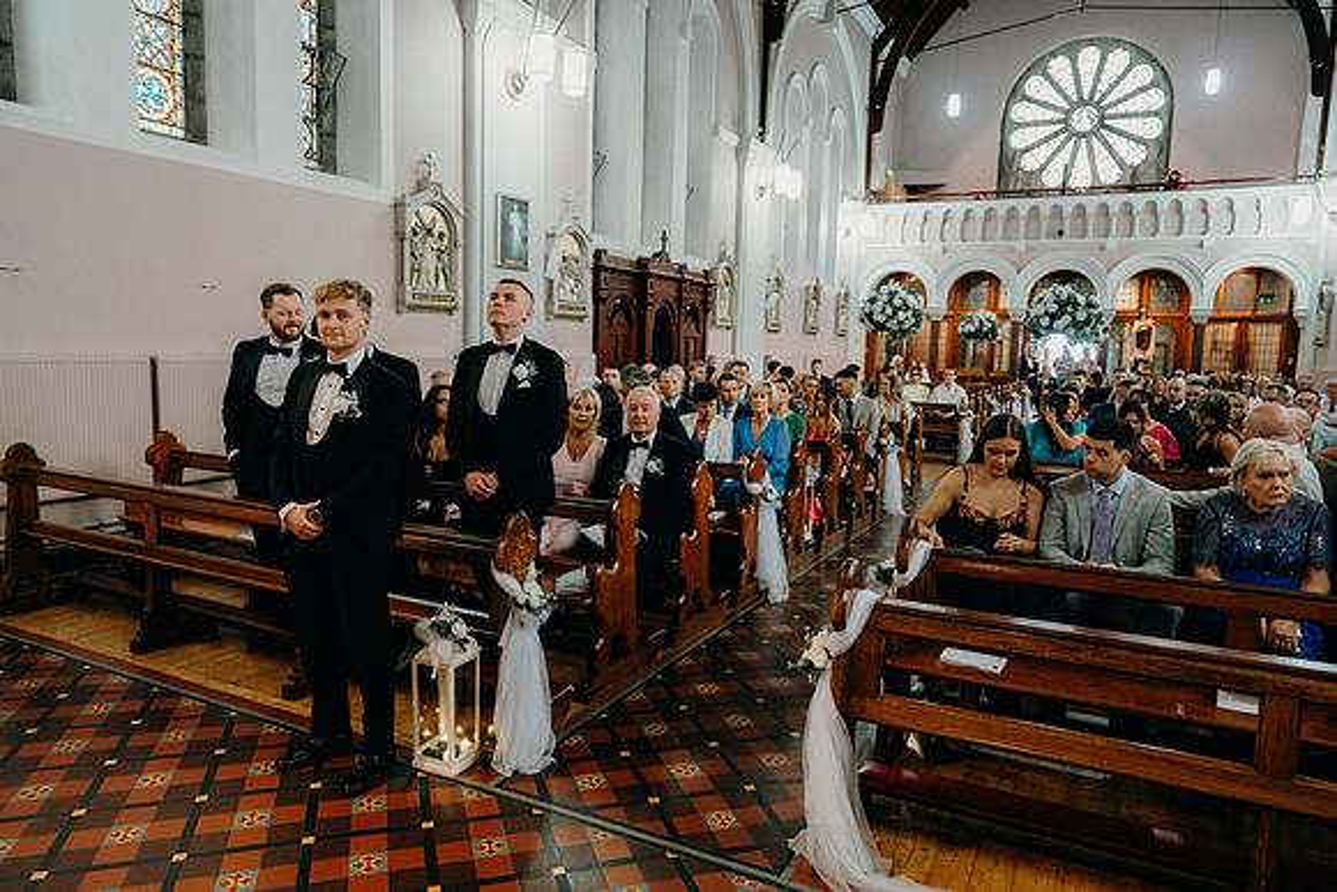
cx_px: 668
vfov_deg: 53.2
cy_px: 446
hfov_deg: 73.7
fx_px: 892
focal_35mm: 24
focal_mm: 24
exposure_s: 1/160
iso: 5000
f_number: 3.5
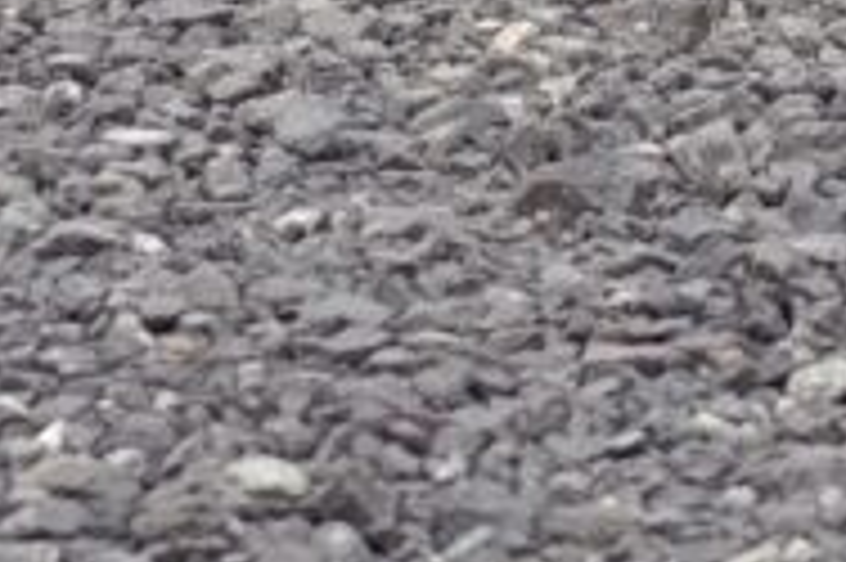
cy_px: -616
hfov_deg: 10.5
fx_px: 4602
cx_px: 598
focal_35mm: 196
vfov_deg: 6.7
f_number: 1.65
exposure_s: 1/151
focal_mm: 6.11
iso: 50
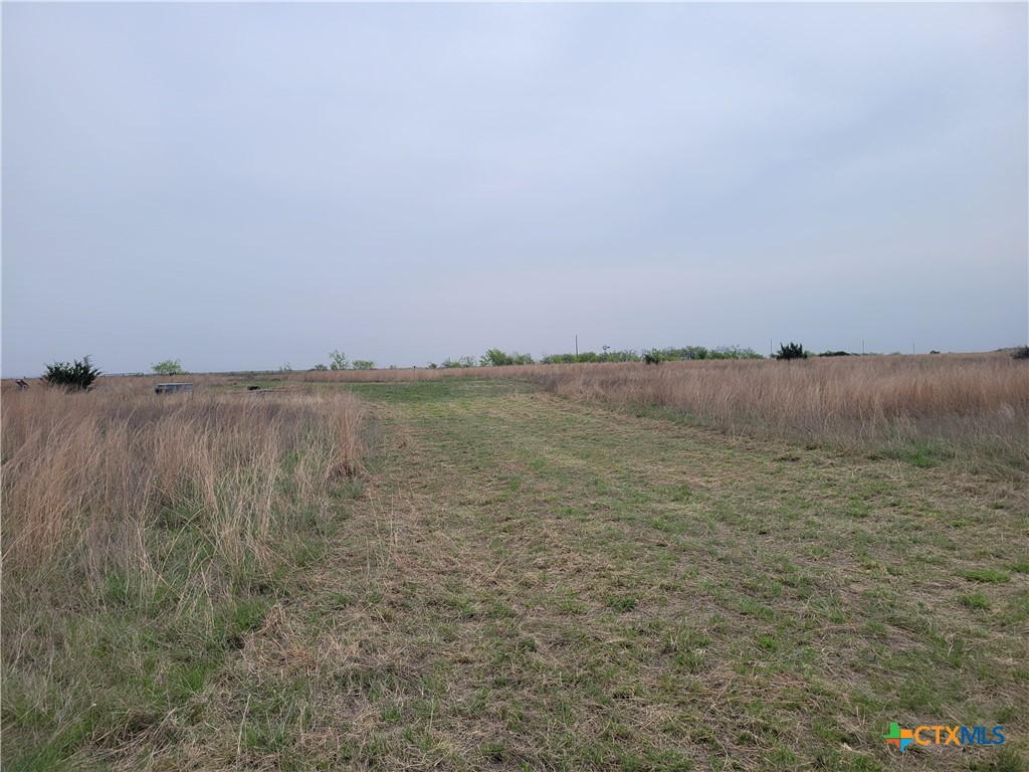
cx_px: 514
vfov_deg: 53.1
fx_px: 773
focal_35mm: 26
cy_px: 386
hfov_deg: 67.3
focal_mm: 5.4
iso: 40
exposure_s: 1/3512
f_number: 1.8
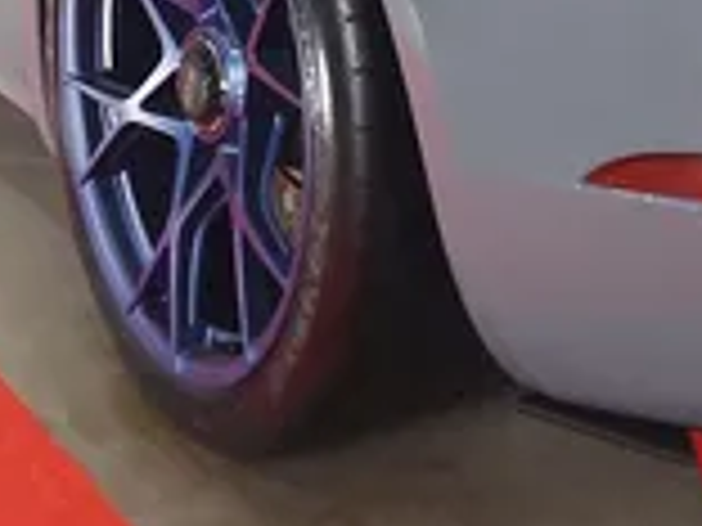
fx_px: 1501
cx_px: 446
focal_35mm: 74
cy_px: -184
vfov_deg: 18.3
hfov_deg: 26.2
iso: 100
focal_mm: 5.23
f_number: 1.8
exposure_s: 1/50
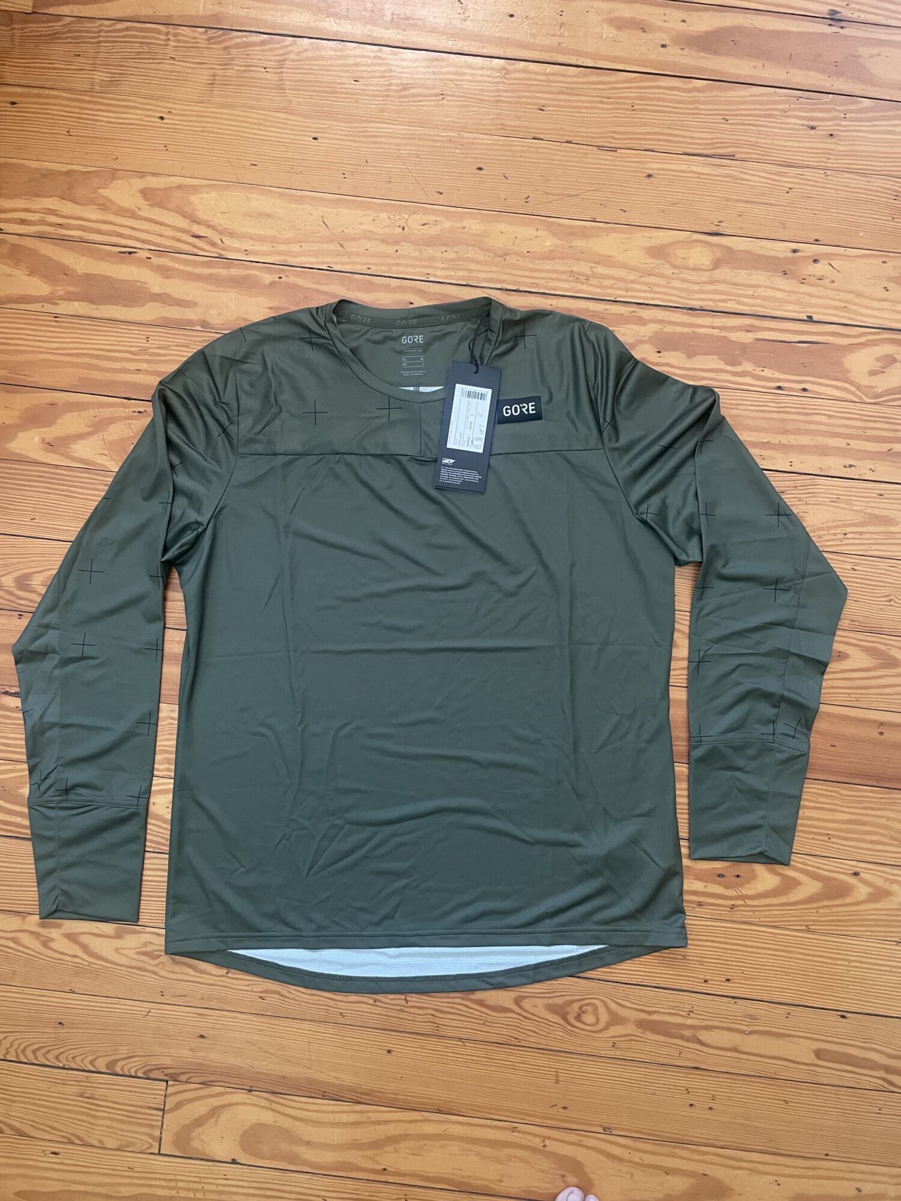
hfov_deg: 53.1
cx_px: 450
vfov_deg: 67.3
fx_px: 902
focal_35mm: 26
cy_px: 600
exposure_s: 1/59
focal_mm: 4.2
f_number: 1.6
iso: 400
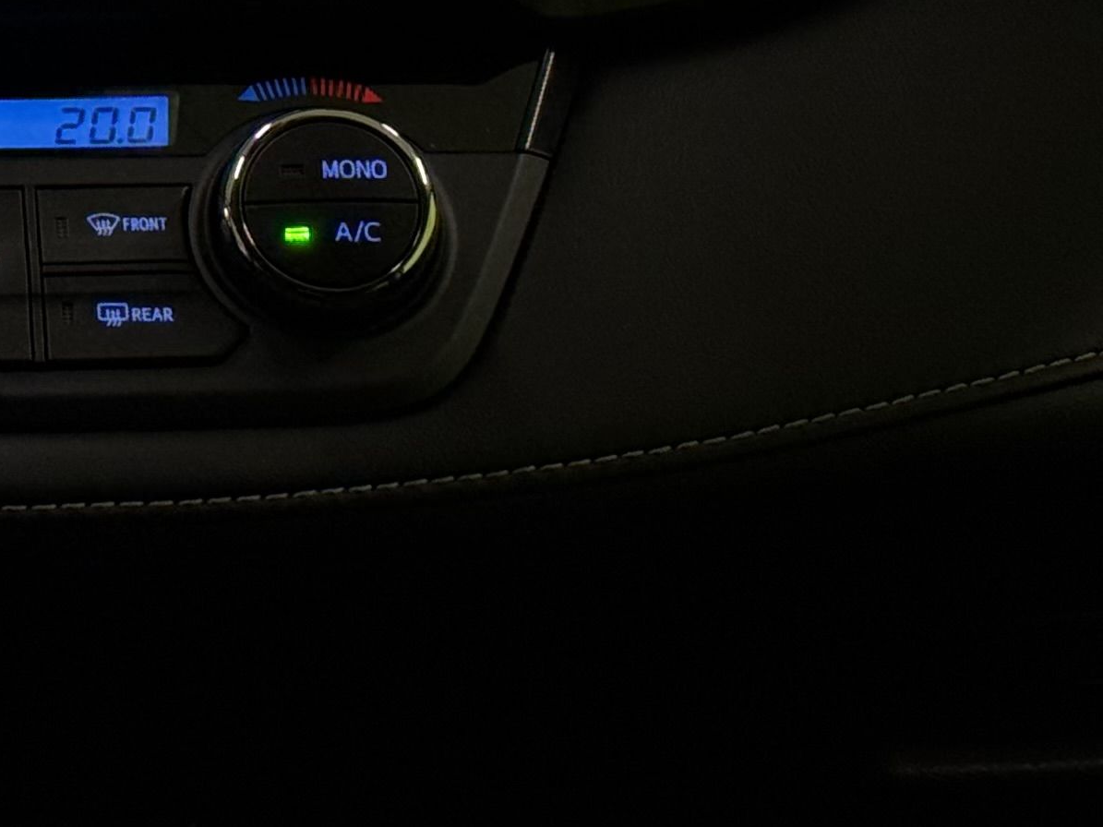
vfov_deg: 9.0
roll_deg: +0.5
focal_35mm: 162
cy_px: -187
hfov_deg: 11.9
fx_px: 5161
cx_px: -256
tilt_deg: -15.0
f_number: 1.78
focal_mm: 6.76
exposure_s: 1/100
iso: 80
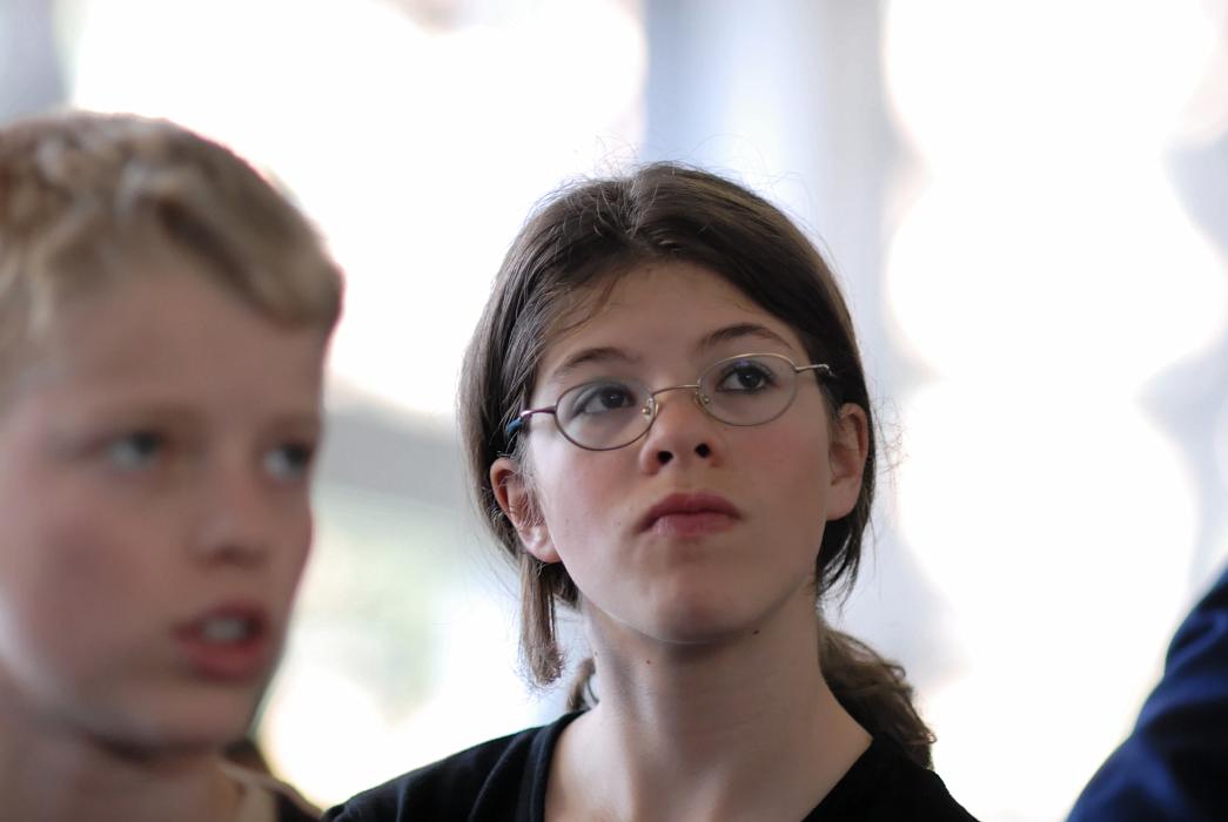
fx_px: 6917
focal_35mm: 202
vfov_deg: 6.8
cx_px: 614
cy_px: 411
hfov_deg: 10.1
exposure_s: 1/200
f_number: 2
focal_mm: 135
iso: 400
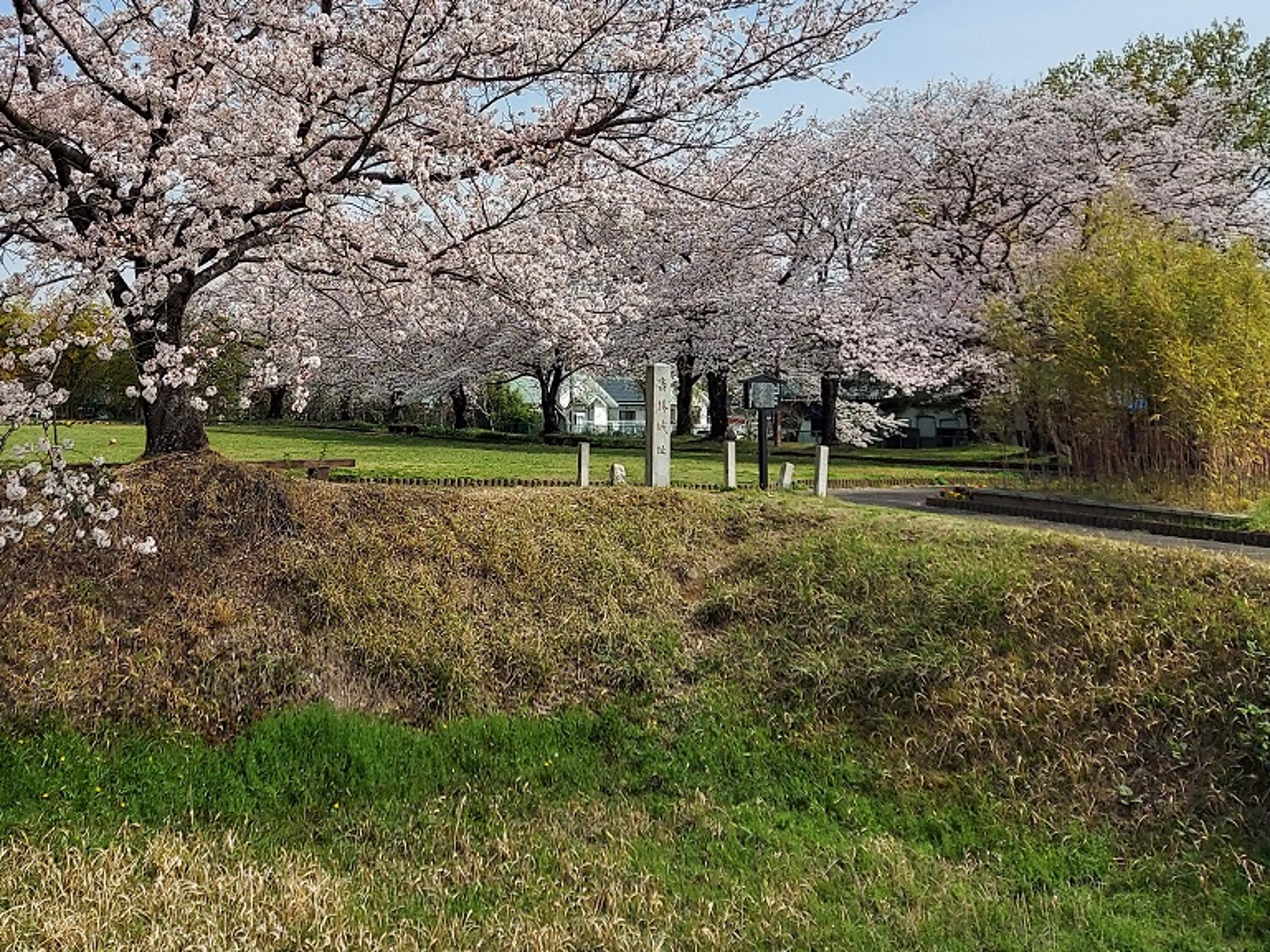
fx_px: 1431
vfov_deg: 36.1
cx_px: 444
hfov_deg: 47.2
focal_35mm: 39
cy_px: 247
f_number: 2
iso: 50
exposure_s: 1/1497
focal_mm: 4.6
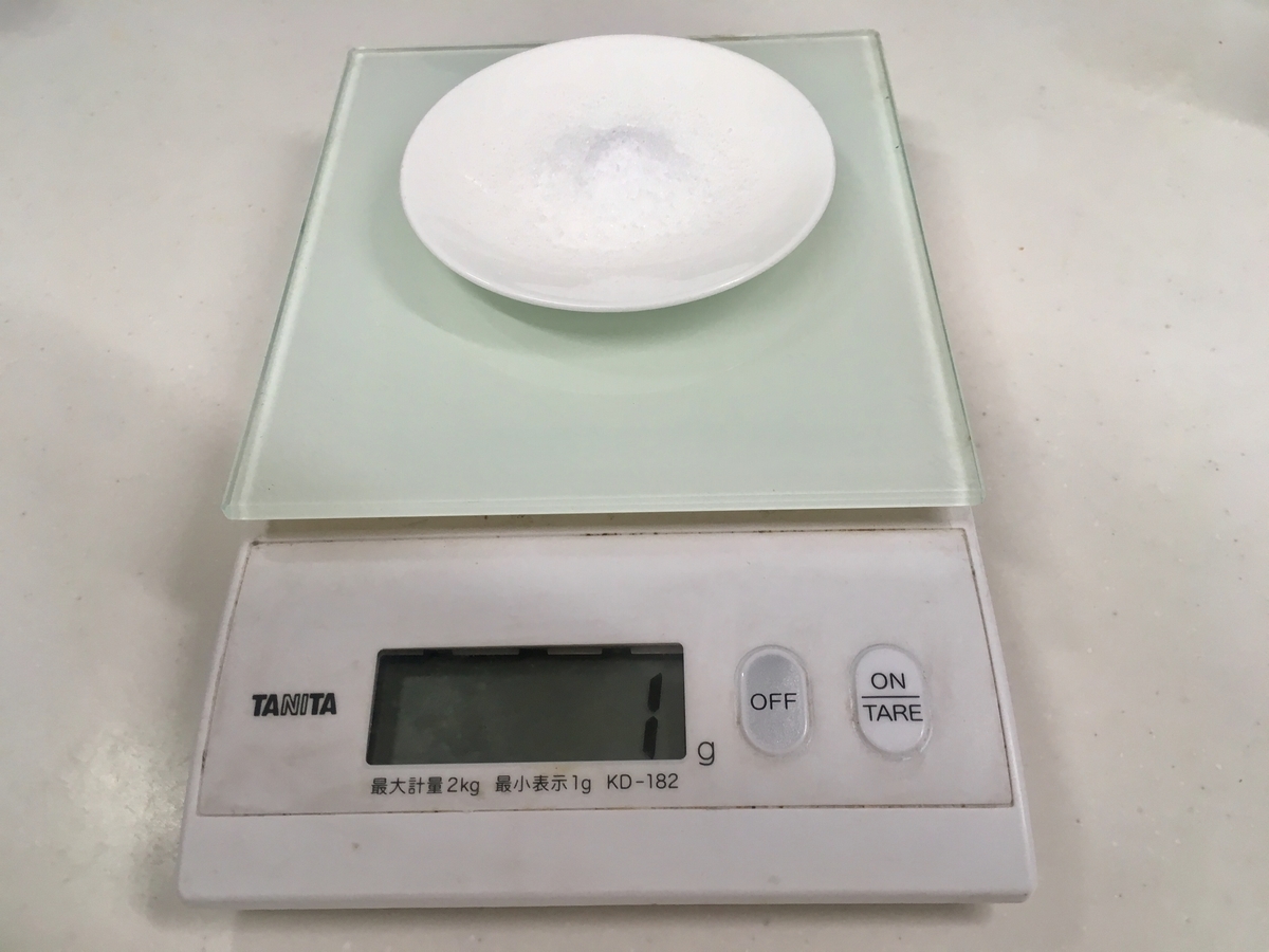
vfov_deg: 48.2
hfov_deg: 61.7
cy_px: 476
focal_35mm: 29
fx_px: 1063
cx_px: 634
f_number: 2.2
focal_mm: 4.15
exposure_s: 1/40
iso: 25
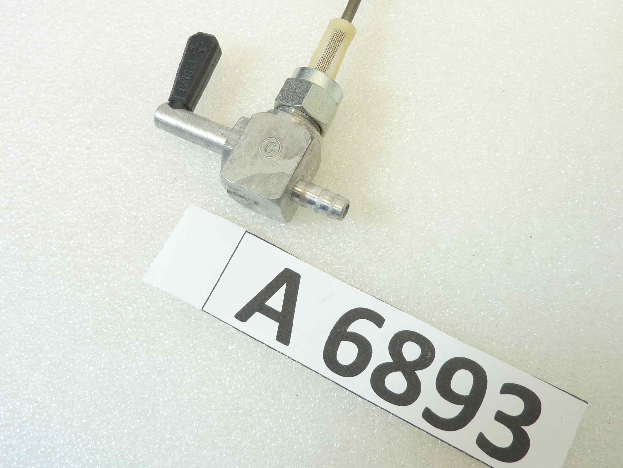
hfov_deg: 54.0
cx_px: 312
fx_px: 612
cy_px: 234
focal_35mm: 34
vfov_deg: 41.8
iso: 80
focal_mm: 4.1
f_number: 3.3
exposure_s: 1/25
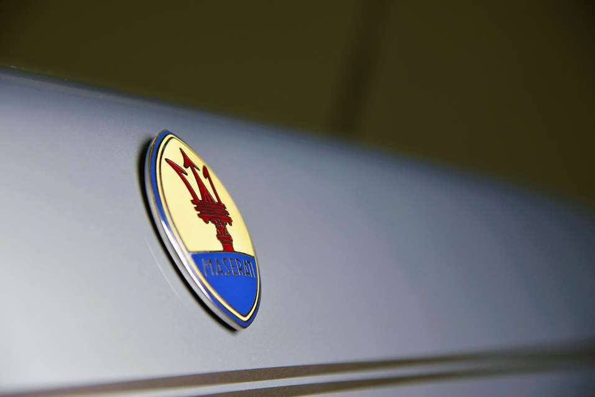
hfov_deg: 17.1
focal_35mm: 120
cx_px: 298
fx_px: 1984
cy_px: 198
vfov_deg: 11.4
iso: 400
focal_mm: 120
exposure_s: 1/50
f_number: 5
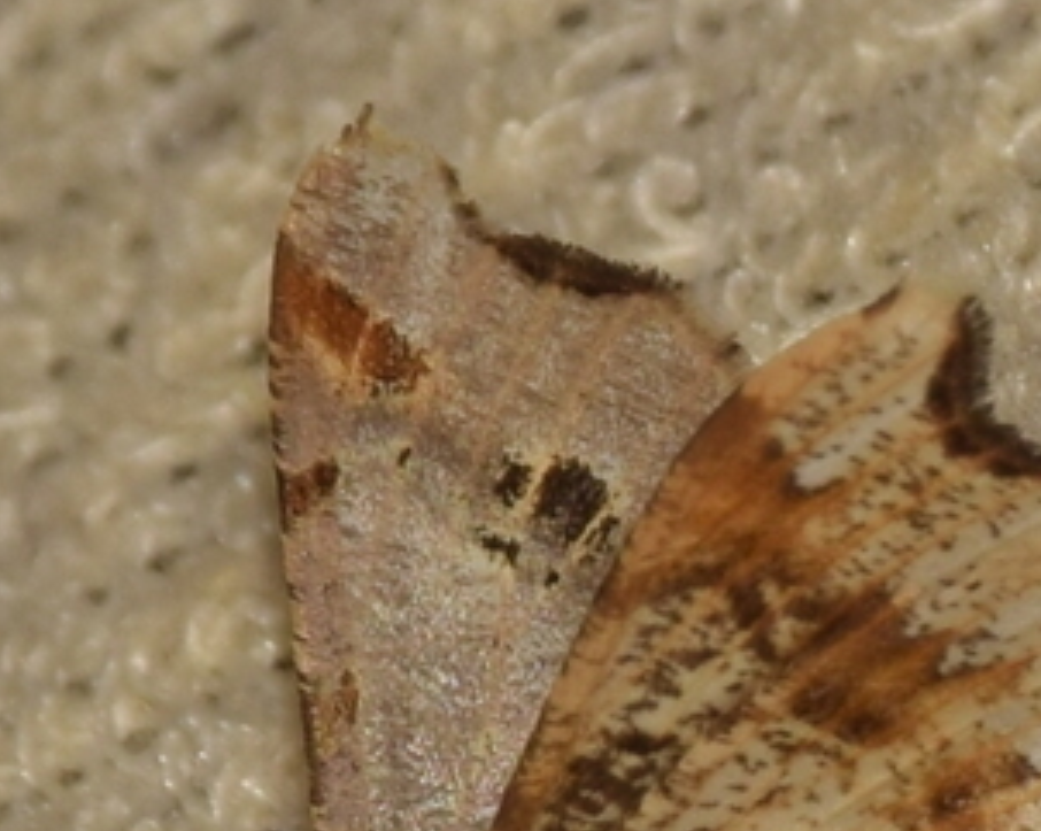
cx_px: 793
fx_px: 19299
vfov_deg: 2.5
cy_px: 741
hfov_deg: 3.1
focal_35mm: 627
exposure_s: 1/200
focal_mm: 140
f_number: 16
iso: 100
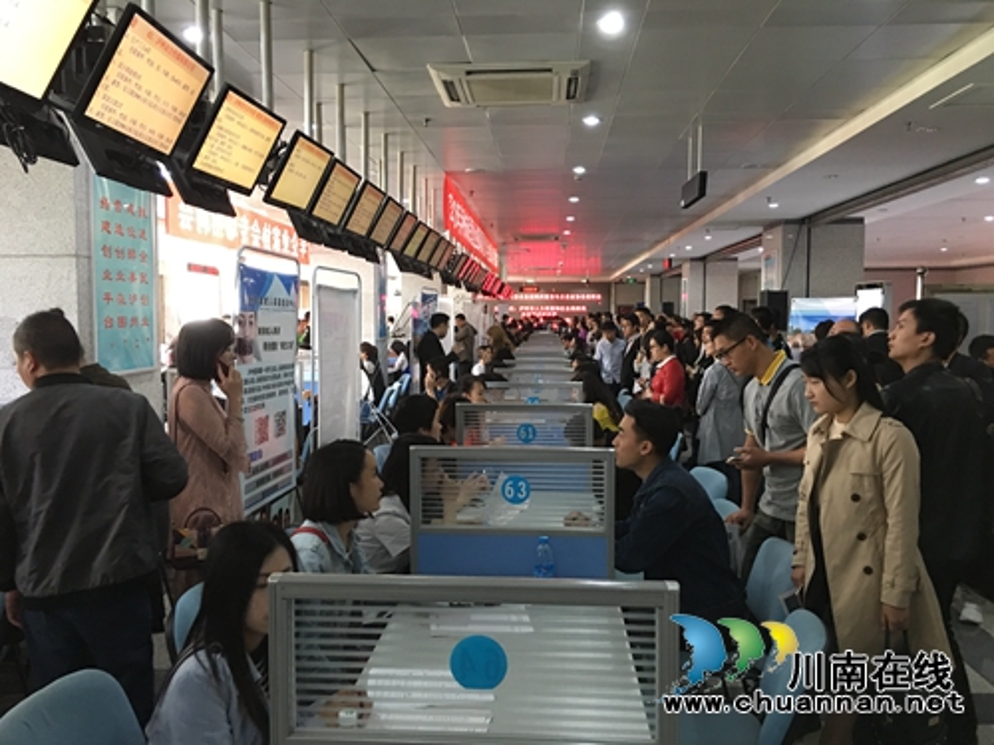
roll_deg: -0.5
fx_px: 833
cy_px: 372
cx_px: 497
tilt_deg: -2.6
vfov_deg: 48.2
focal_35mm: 29
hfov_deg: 61.7
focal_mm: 4.15
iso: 100
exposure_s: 1/10
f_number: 2.2
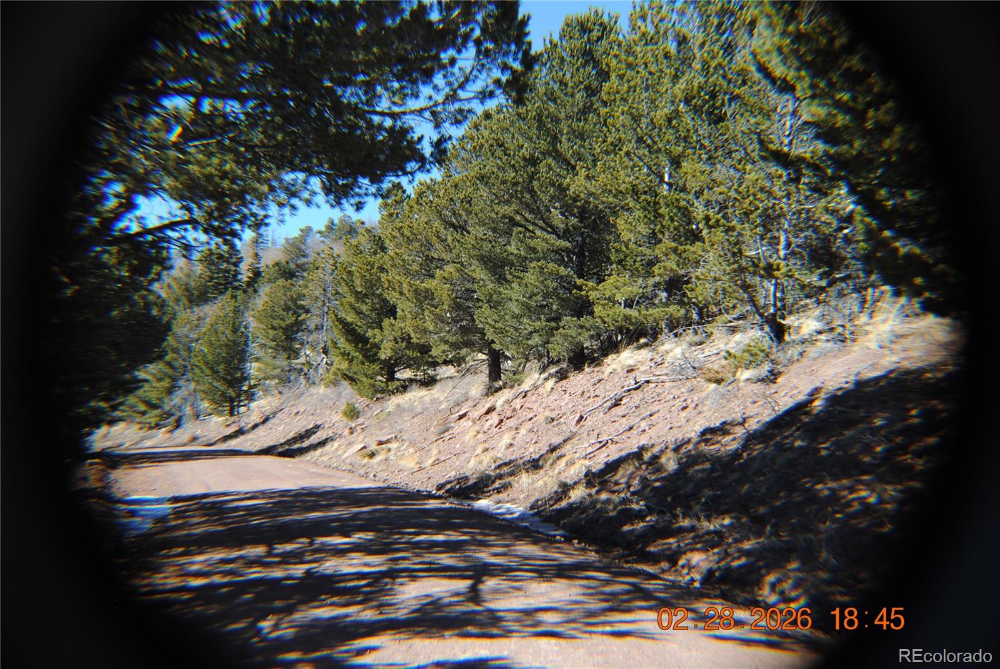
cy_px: 334
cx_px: 500
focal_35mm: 33
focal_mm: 22
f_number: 6.3
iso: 100
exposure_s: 1/160
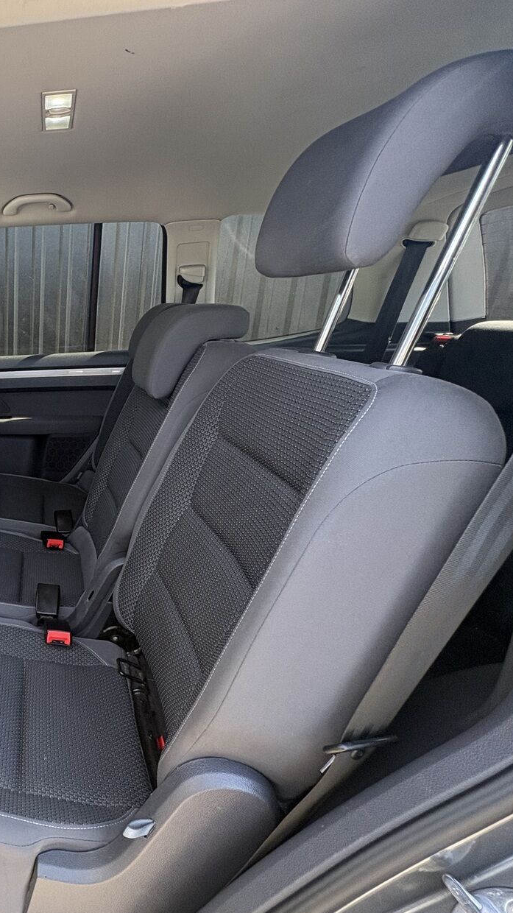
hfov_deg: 42.3
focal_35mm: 21
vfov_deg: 83.8
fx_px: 508
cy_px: 470
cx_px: -50
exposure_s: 1/99
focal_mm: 2.22
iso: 100
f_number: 2.2
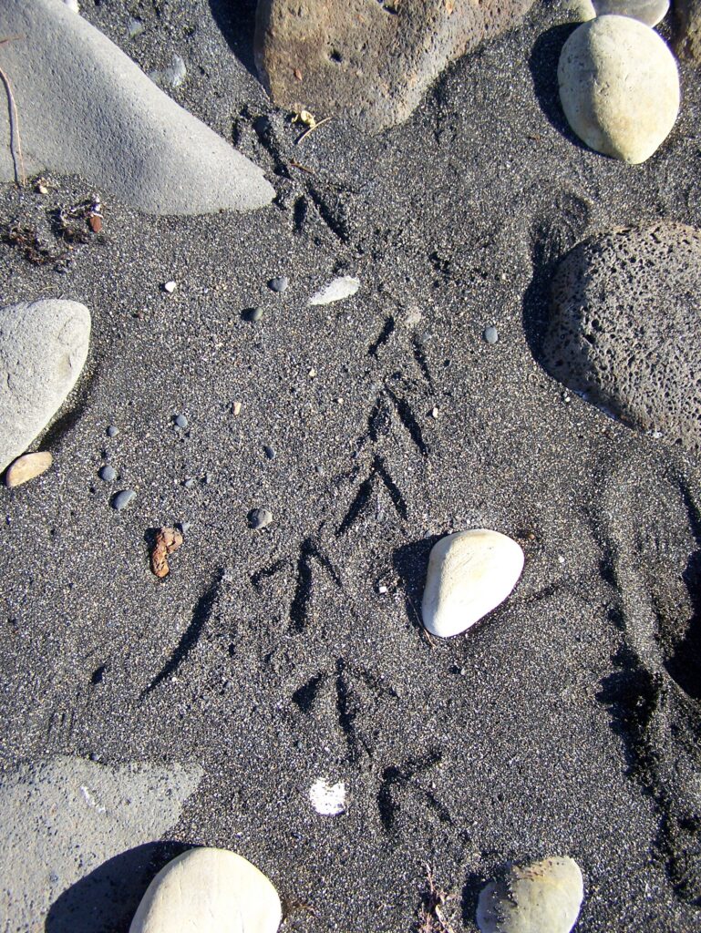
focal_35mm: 38
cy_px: 466
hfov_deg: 37.8
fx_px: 1025
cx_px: 350
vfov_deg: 49.0
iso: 80
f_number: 2.8
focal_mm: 6.3
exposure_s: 1/500
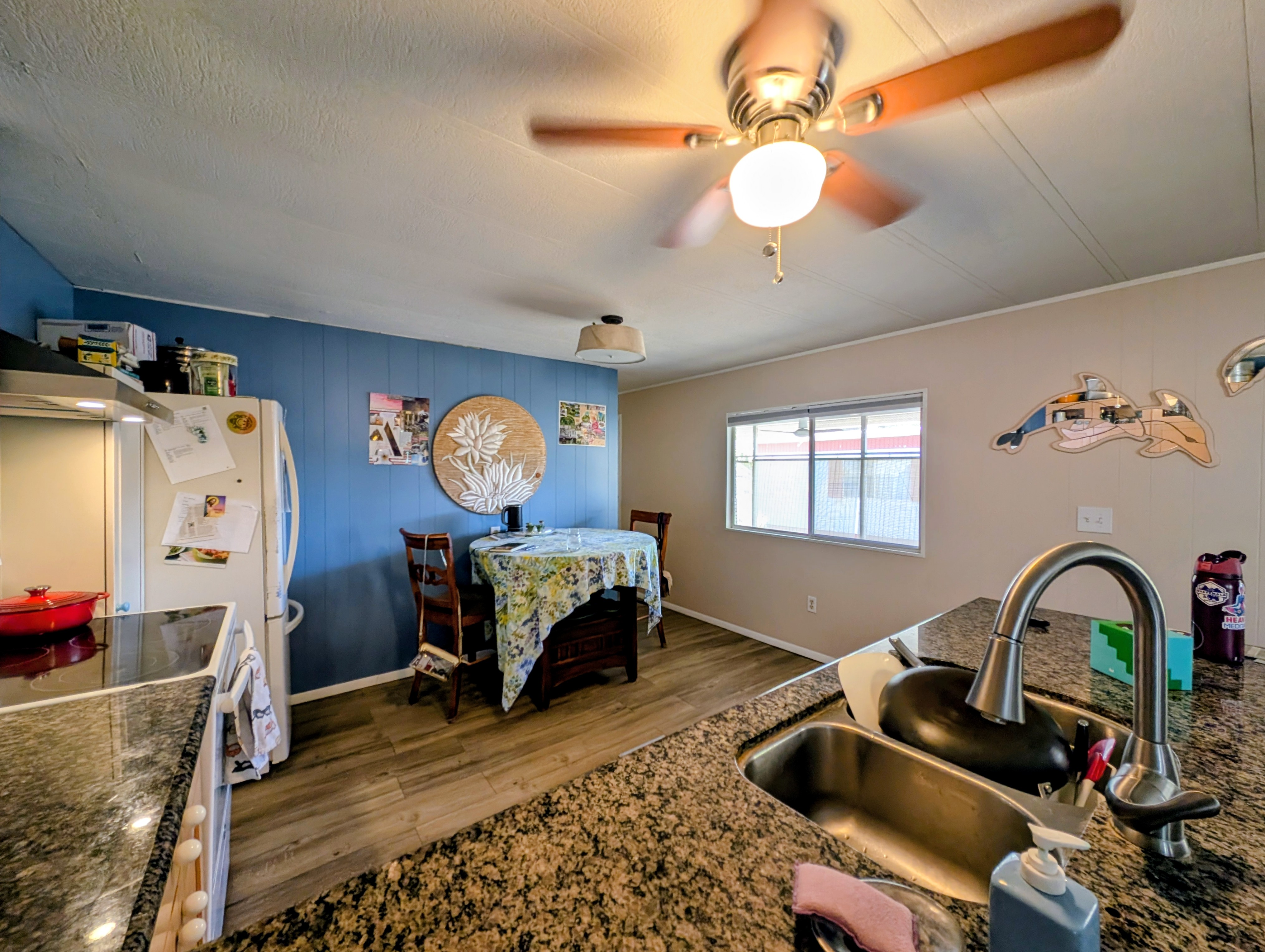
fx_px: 439
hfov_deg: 110.5
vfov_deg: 94.6
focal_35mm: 12
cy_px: 476
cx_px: 632
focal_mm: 2.23
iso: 91
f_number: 1.95
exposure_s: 1/54.5
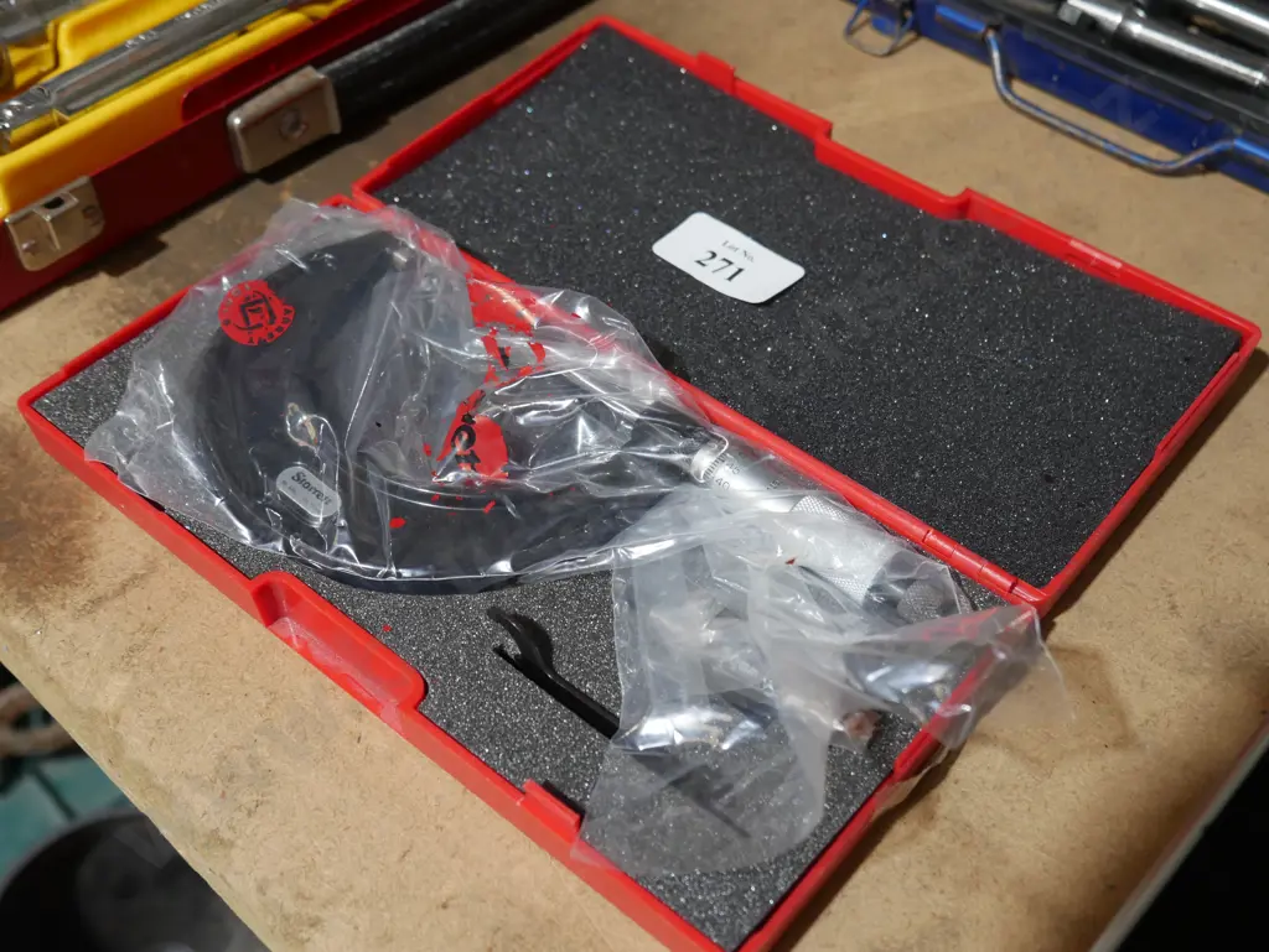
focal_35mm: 42
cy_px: 476
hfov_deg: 44.8
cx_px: 634
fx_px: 1540
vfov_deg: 34.4
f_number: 4.6
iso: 800
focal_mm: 21
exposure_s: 1/60
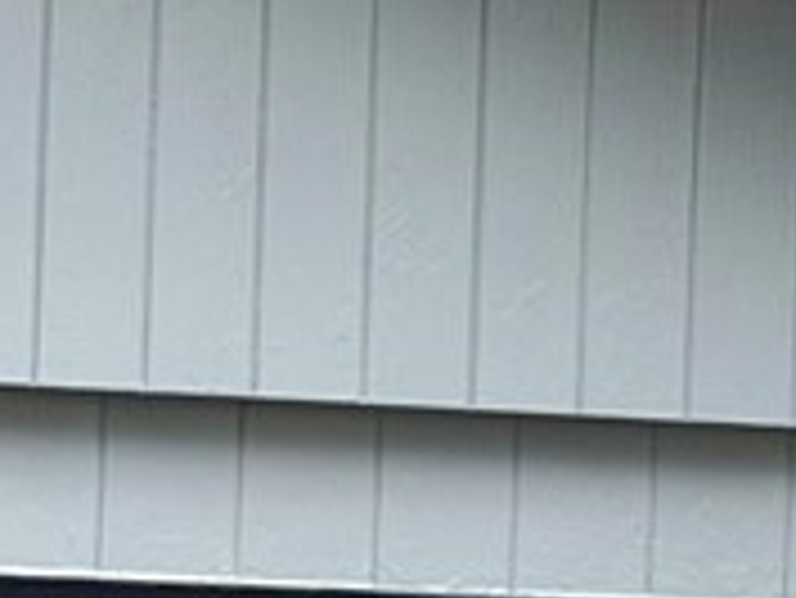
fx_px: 6374
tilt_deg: +3.0
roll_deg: -1.8
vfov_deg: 5.3
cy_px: 778
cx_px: -238
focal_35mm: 277
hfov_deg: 7.1
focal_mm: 6.76
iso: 64
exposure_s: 1/354
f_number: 1.78
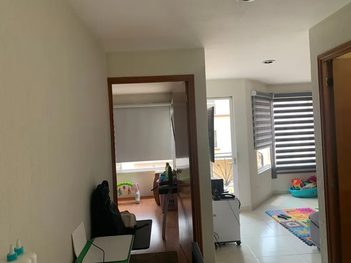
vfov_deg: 53.1
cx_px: 176
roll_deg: +2.8
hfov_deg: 67.3
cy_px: 132
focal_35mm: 26
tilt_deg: +0.1
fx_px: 264
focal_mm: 4.25
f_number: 1.8
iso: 100
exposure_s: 1/87
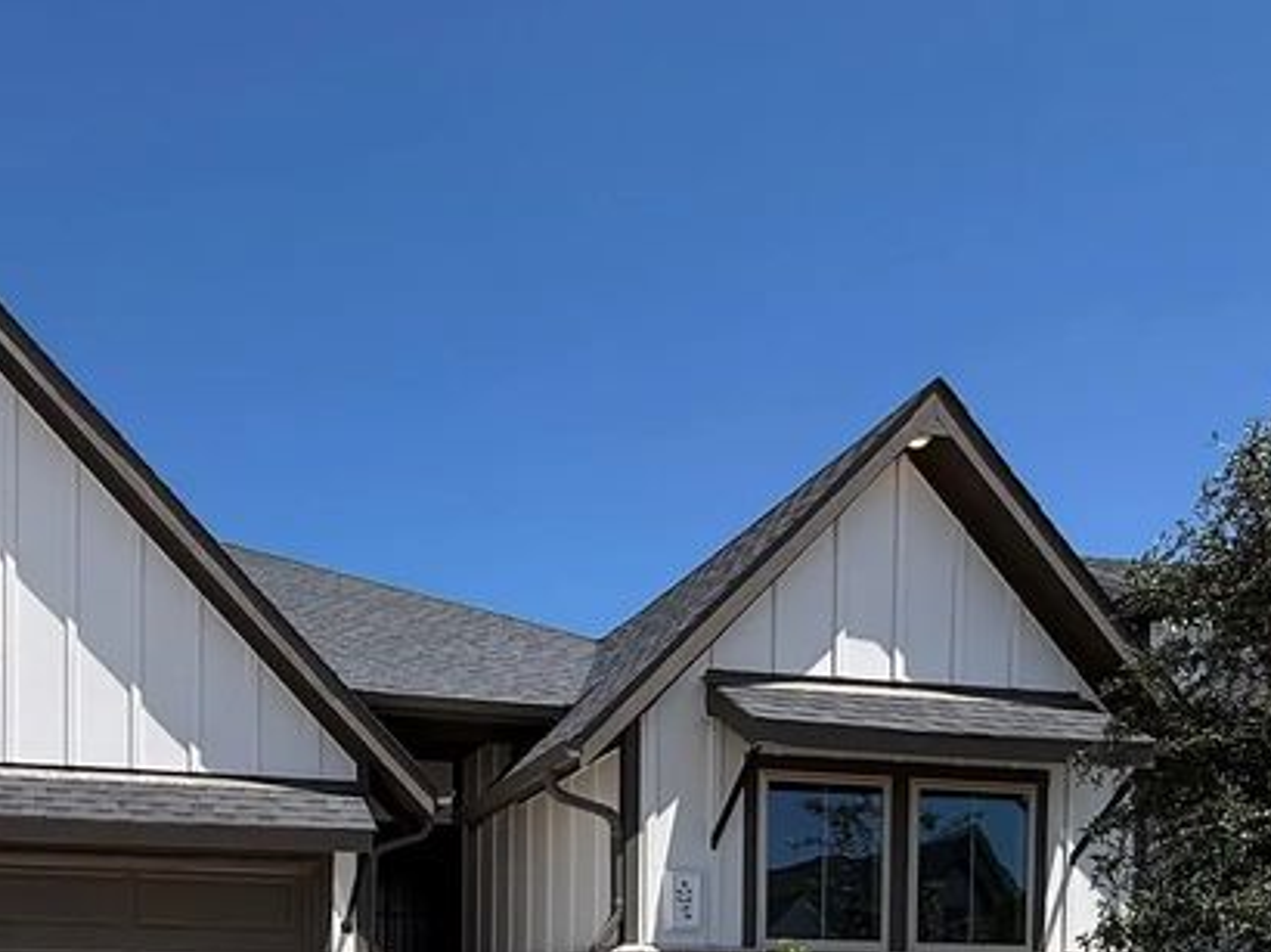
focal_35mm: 35
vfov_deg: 34.7
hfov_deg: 50.8
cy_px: 1061
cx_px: 344
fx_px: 1284
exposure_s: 1/3289
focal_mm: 2.22
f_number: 2.2
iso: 50
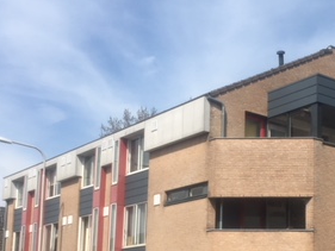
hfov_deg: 28.8
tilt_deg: +10.1
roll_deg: -0.2
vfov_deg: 21.9
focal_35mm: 66
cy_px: 214
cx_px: 262
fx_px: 639
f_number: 2.2
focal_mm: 4.15
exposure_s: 1/1876
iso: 25
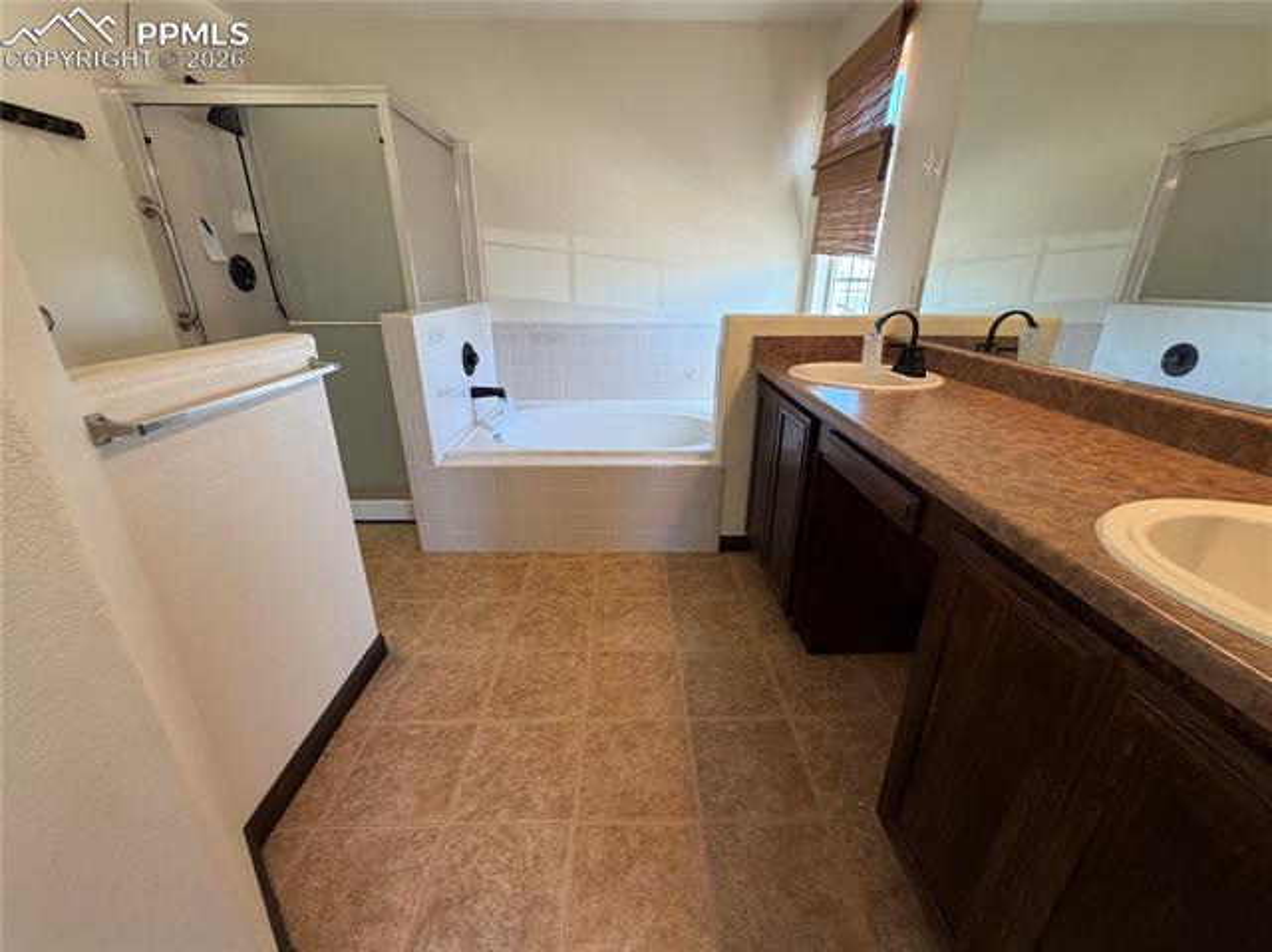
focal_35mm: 14
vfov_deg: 85.6
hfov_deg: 102.1
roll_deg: -1.2
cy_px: 476
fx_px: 514
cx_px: 636
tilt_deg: -19.4
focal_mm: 2.22
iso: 320
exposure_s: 1/120
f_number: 2.2
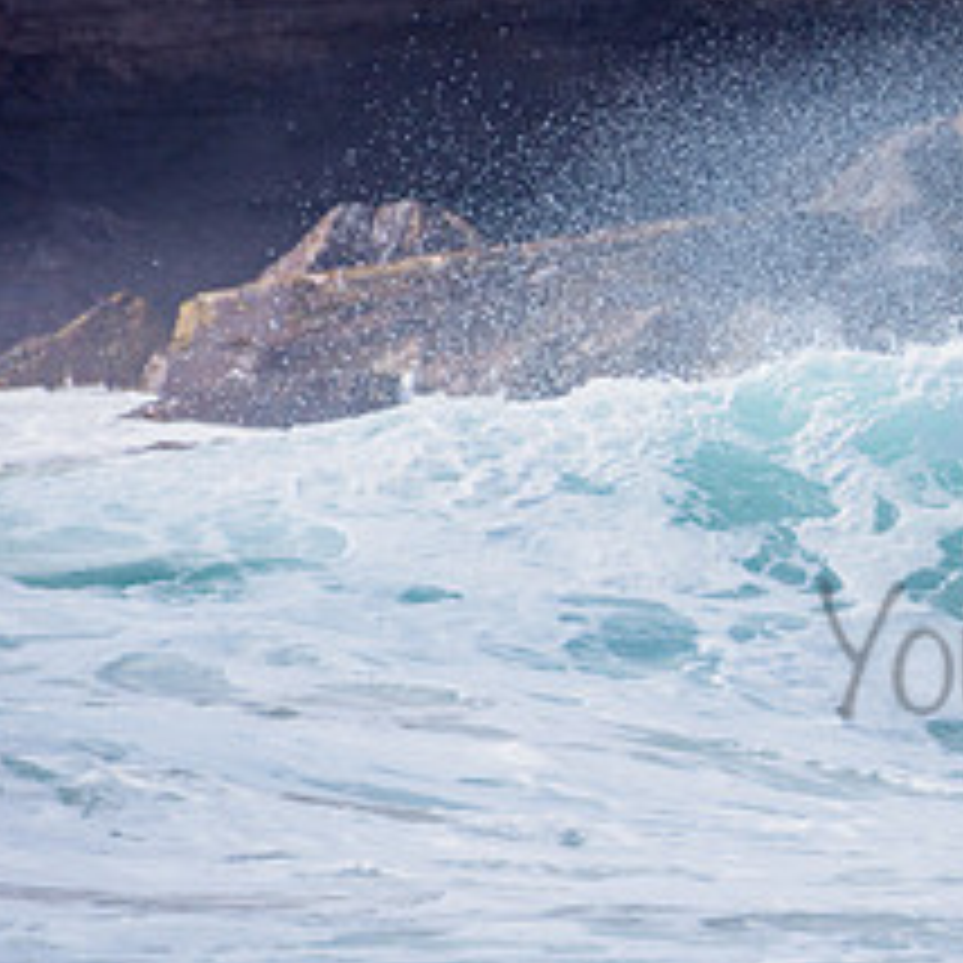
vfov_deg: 1.2
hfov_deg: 1.2
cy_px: 543
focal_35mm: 1412
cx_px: 1577
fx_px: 44442
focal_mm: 500
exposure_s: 1/2000
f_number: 5.6
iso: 125
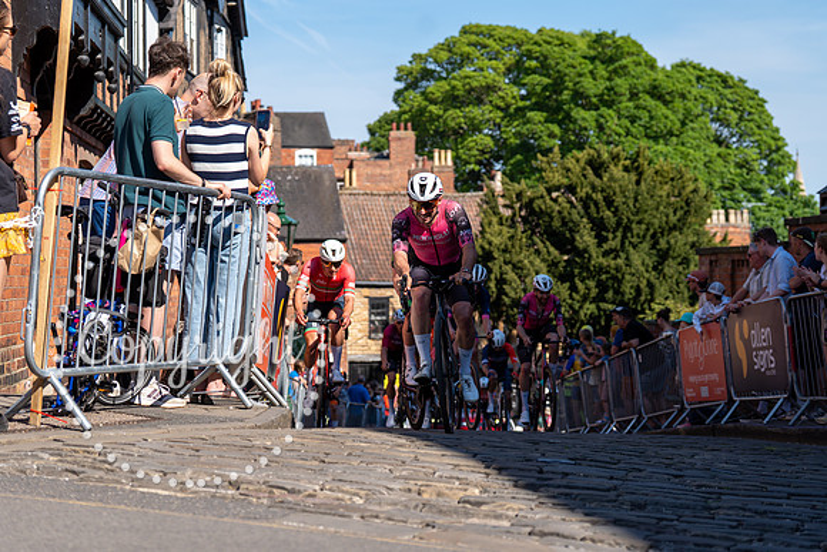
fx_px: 1608
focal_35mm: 70
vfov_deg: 19.5
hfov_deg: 28.8
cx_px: 414
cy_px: 276
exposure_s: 1/1000
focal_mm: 70
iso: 100
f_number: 3.5
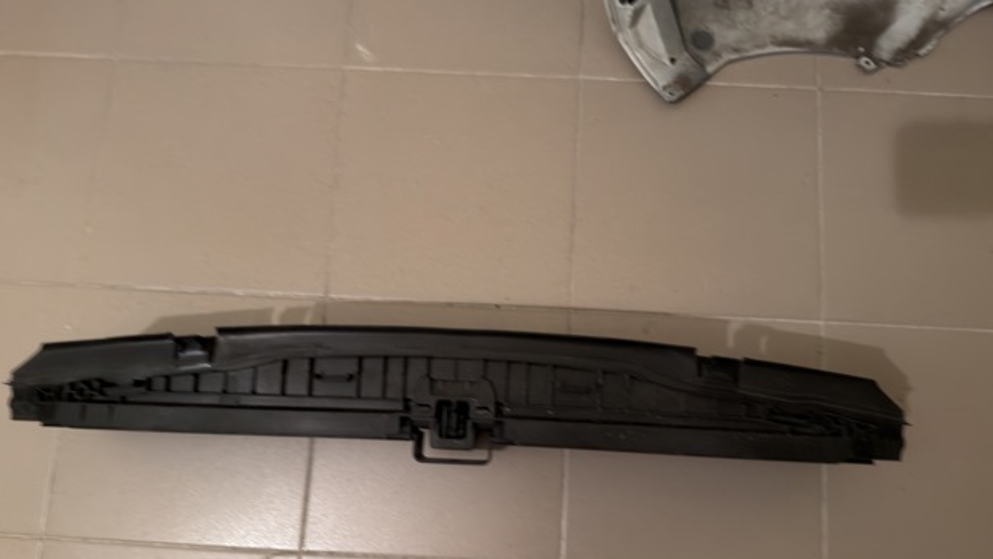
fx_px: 711
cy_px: 332
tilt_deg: -82.0
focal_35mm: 27
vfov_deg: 42.7
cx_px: 482
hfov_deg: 69.8
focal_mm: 6.76
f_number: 1.78
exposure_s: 1/25
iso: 640
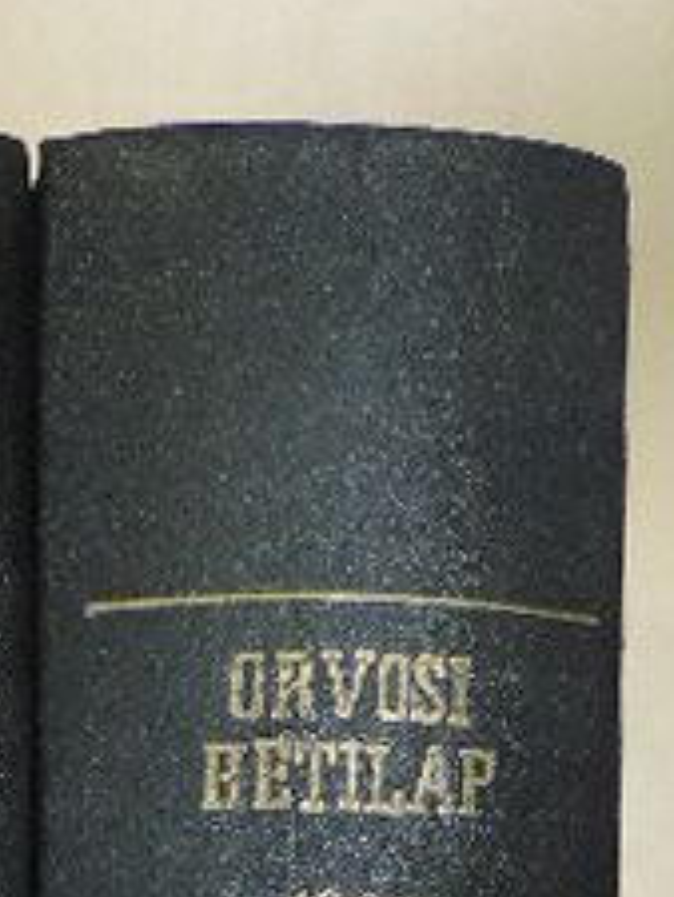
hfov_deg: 15.4
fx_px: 2438
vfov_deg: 19.0
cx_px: -16
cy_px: 1228
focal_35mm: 94
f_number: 3.2
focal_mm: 5.8
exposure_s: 1/100
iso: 1600
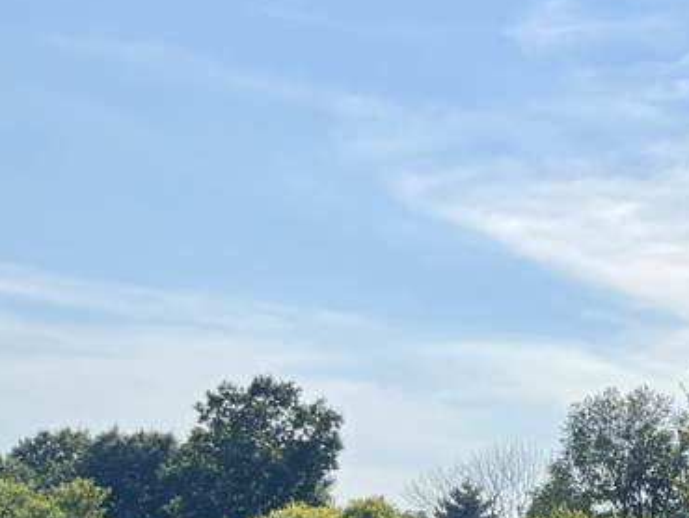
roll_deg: +0.3
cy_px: 538
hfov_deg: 19.0
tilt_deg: +2.2
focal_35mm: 83
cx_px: 1177
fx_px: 1653
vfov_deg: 17.3
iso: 100
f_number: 1.78
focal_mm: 6.76
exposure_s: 1/1618
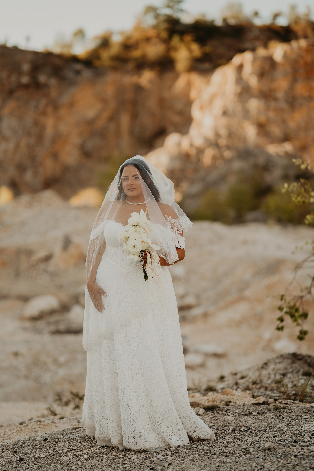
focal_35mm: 85
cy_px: 236
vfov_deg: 23.9
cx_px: 157
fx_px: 1112
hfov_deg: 16.1
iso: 80
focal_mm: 85
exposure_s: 1/1000
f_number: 1.6
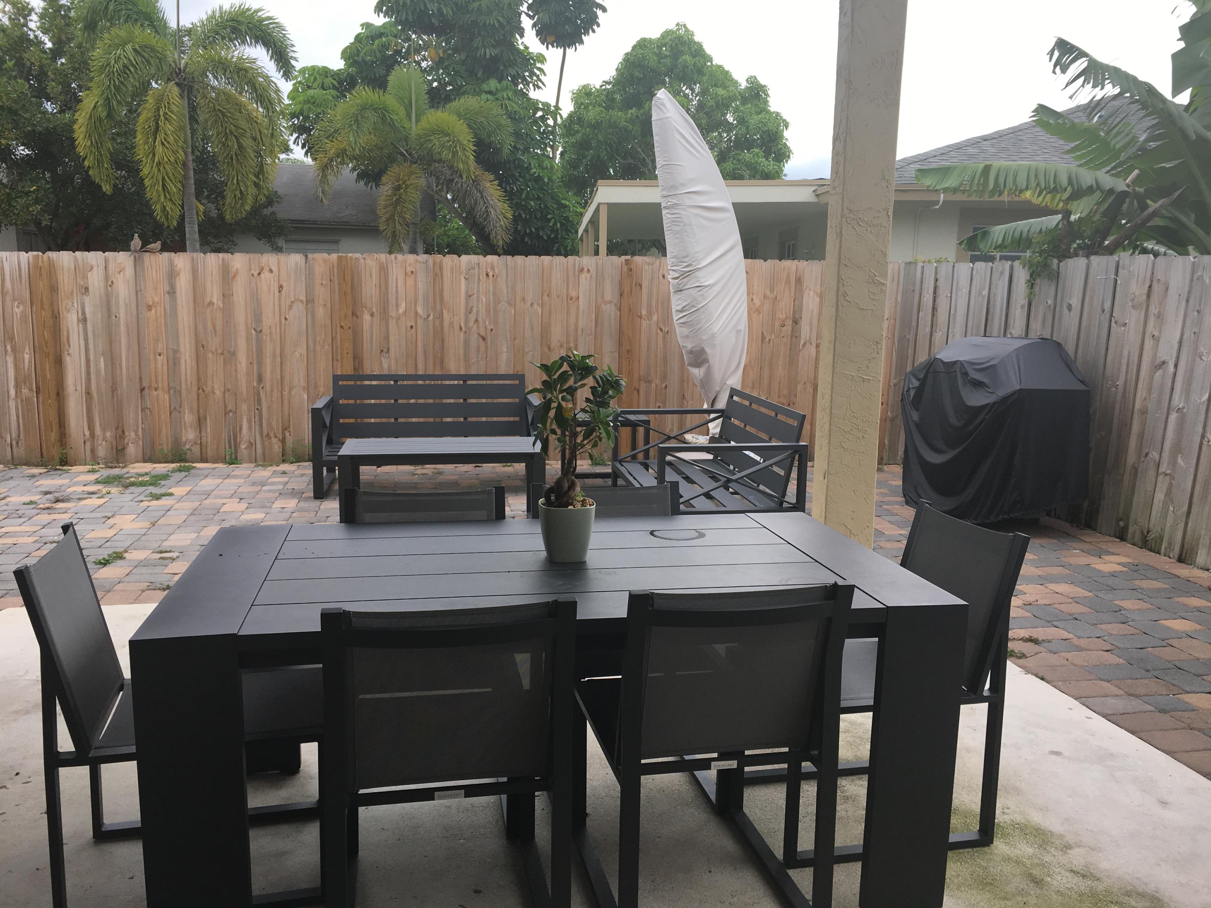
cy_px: 454
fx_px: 1015
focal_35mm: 29
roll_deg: -1.0
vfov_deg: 48.2
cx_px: 606
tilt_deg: -9.1
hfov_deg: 61.7
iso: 25
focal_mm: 4.15
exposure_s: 1/388
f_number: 2.2
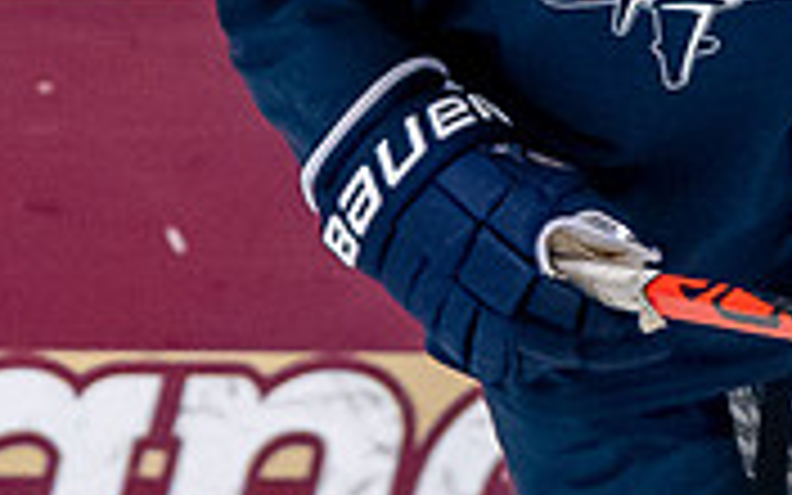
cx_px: 611
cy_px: -486
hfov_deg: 1.3
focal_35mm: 1594
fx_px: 34406
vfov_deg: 0.8
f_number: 3.2
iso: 2000
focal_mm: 200
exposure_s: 1/800
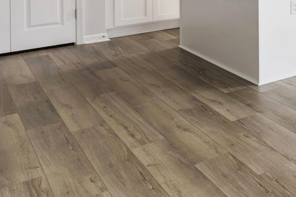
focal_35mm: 54
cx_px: 463
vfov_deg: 22.0
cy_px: -73
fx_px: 444
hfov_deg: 25.6
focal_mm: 14
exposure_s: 1/20
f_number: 5.6
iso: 400
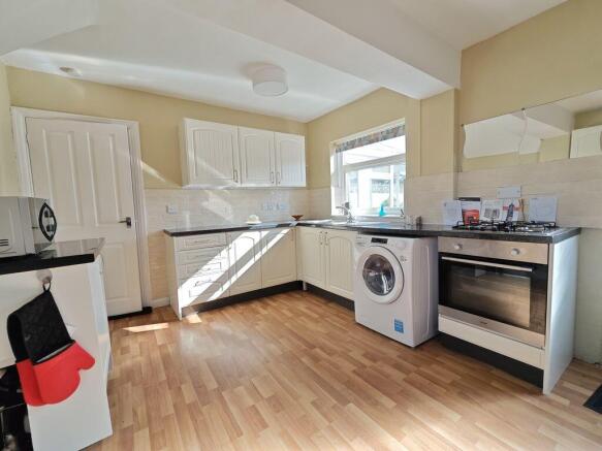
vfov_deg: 85.7
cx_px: 301
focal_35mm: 14
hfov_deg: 102.1
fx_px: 243
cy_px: 226
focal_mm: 2.03
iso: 50
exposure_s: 1/429
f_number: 1.8
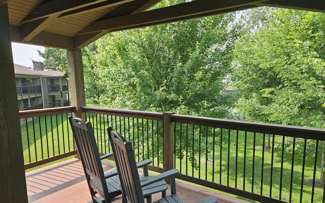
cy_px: 110
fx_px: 221
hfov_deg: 72.5
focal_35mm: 25
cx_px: 164
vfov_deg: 49.2
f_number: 1.8
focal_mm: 5.4
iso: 25
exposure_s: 1/282
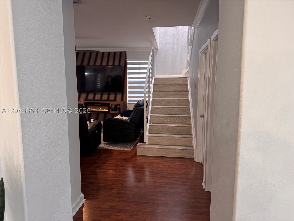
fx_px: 204
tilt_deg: -6.6
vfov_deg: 56.8
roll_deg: -0.5
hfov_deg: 71.6
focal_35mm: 24
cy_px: 110
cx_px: 147
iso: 250
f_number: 1.78
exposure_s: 1/60
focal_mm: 6.76
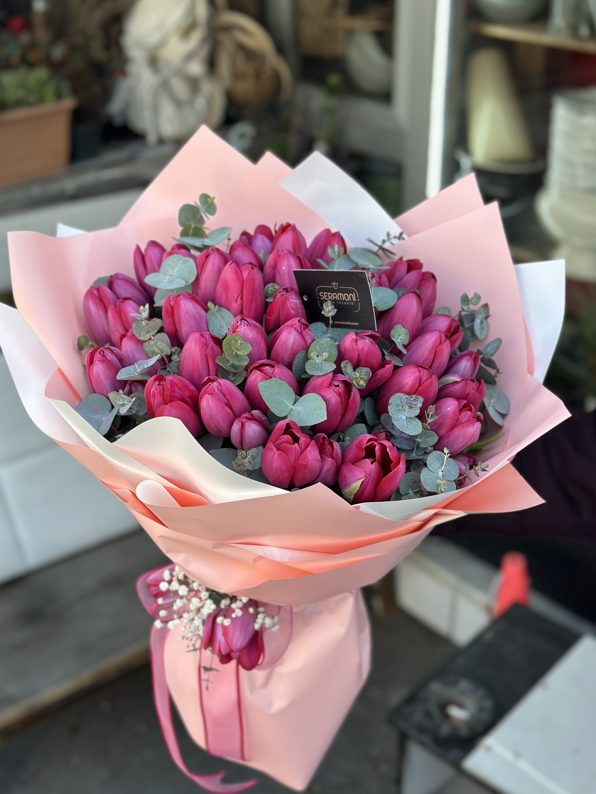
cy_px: 394
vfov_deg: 38.2
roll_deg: +0.1
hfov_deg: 29.1
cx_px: 290
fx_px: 1148
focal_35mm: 50
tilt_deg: -25.9
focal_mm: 6.86
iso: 80
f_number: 1.78
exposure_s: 1/980
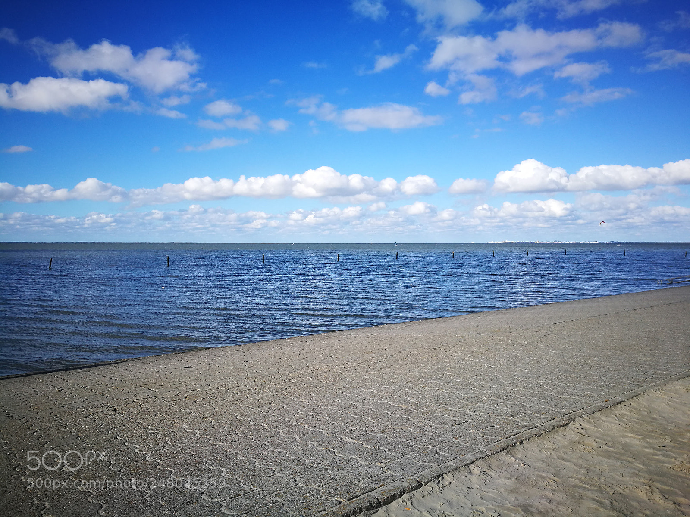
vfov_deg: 51.4
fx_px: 538
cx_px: 345
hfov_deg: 65.3
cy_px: 258
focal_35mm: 27
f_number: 2.2
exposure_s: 1/873
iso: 50
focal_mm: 4.5
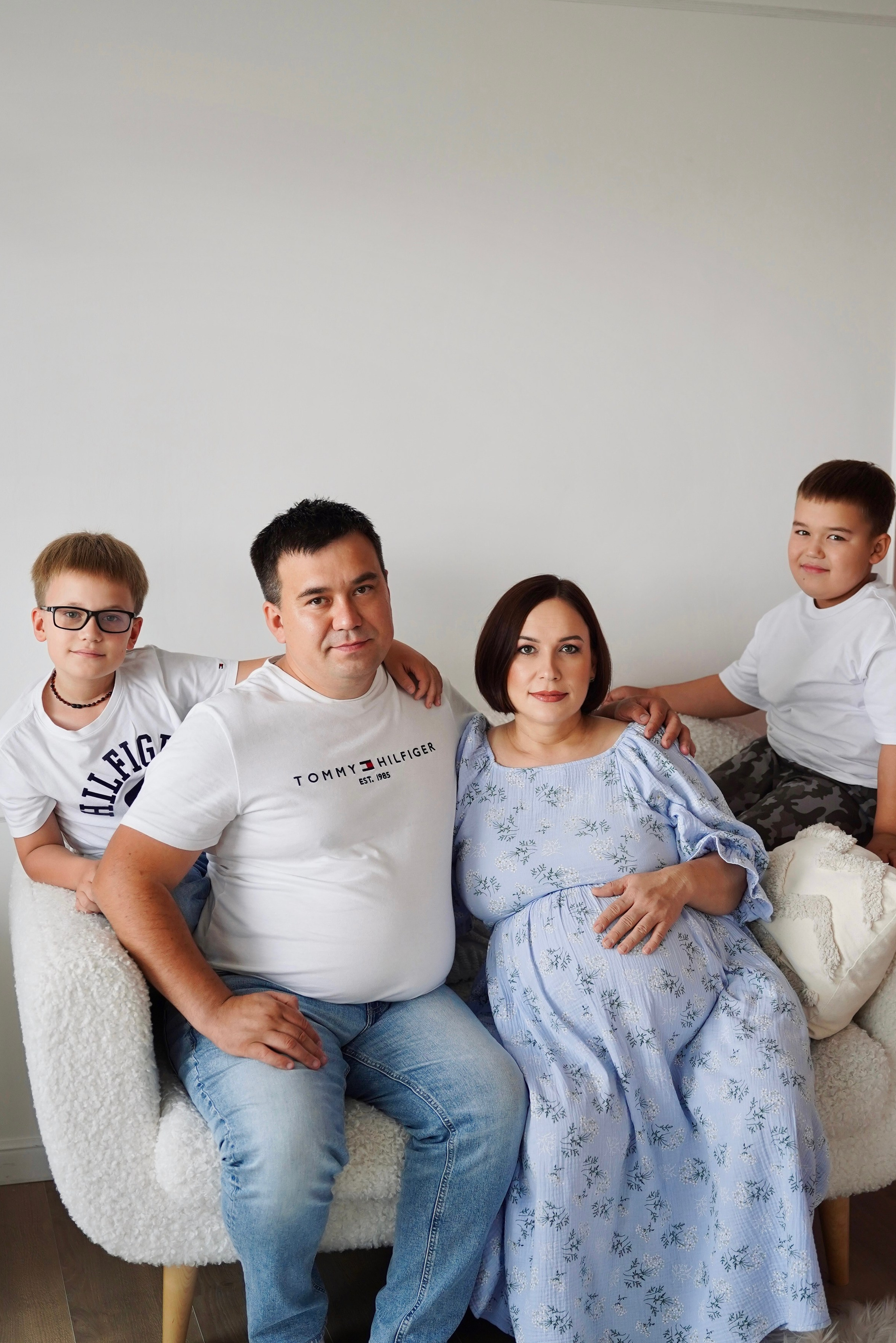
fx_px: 1701
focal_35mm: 46
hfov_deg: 29.5
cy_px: 768
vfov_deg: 43.0
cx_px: 476
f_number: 2.8
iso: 800
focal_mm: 39.5
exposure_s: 1/160
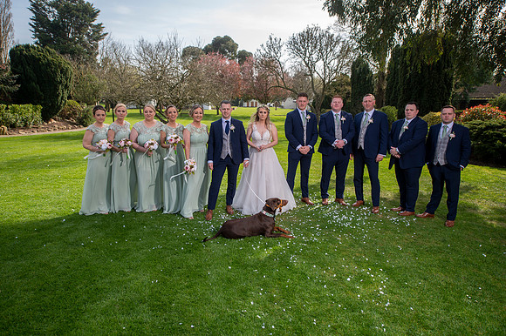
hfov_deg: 73.8
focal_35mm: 24
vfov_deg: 53.1
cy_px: 168
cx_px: 253
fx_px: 337
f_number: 4
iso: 125
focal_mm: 24
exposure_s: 1/500
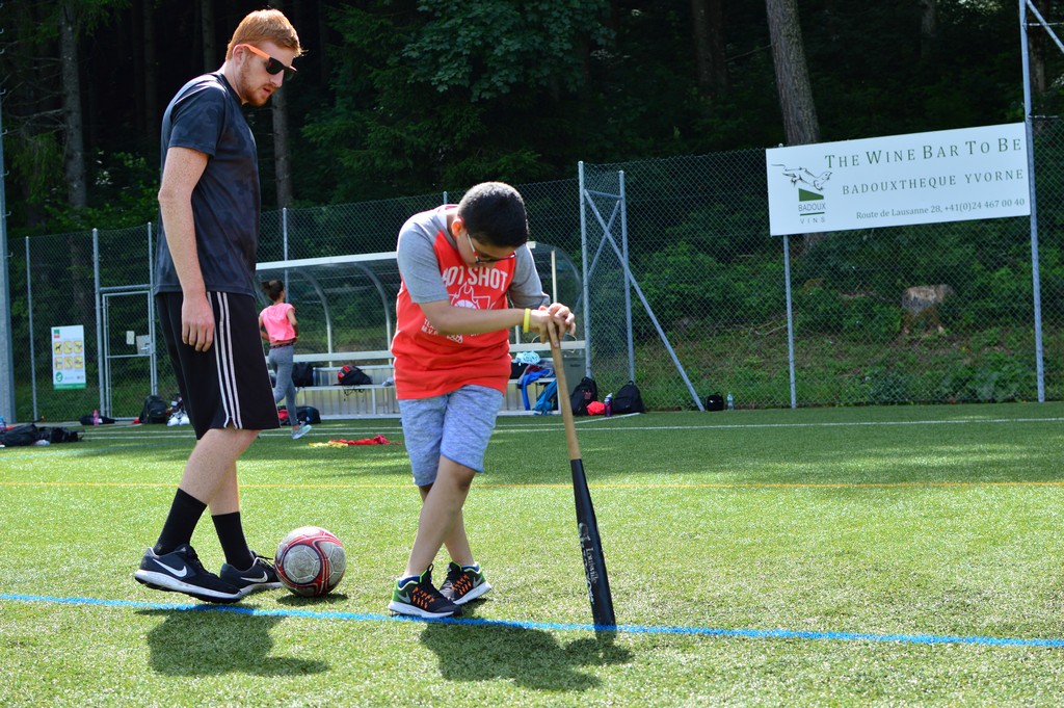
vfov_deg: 25.7
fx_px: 1550
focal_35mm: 52
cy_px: 354
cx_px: 532
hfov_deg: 37.9
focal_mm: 35
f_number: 3.5
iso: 200
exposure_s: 1/800
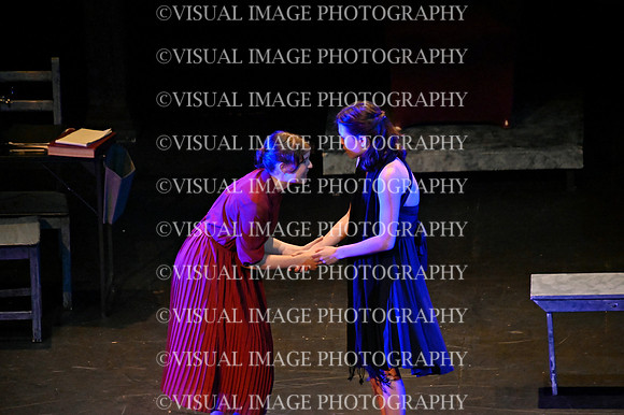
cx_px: 312
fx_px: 7276
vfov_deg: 3.3
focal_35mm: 420
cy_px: 208
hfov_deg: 4.9
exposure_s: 1/125
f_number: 6.3
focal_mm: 420
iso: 16000
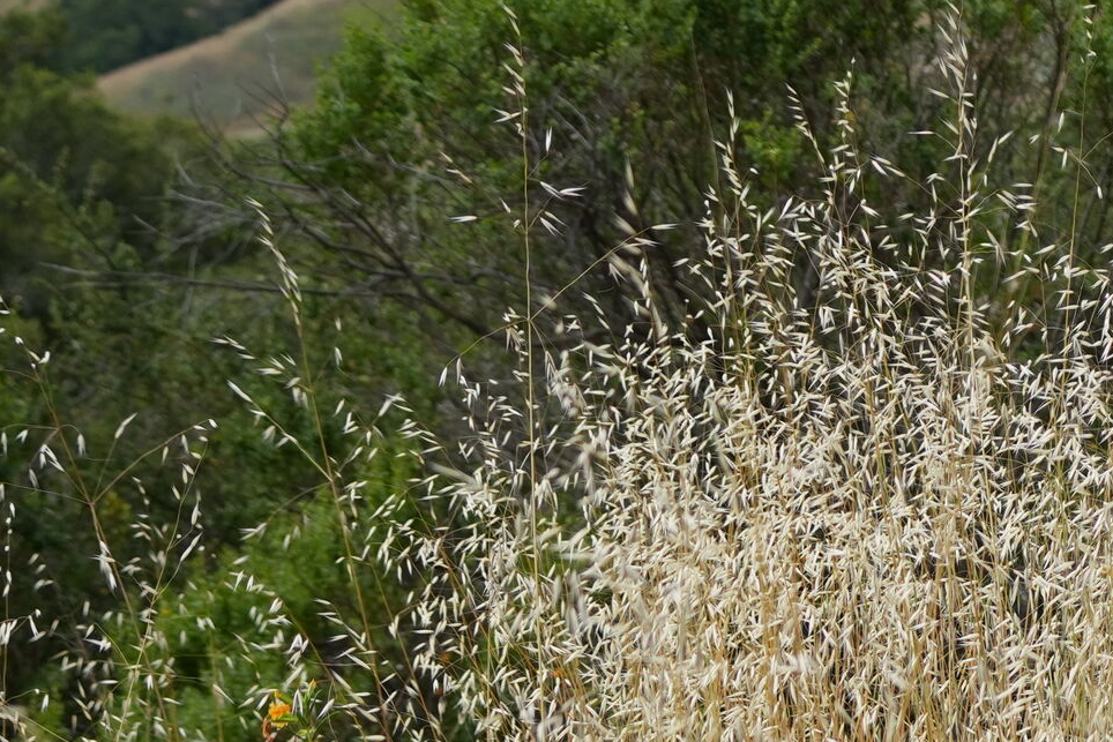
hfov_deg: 9.0
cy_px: 1260
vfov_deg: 6.0
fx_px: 6926
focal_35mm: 224
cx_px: 1646
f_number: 4.5
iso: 200
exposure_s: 1/1250
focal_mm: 50
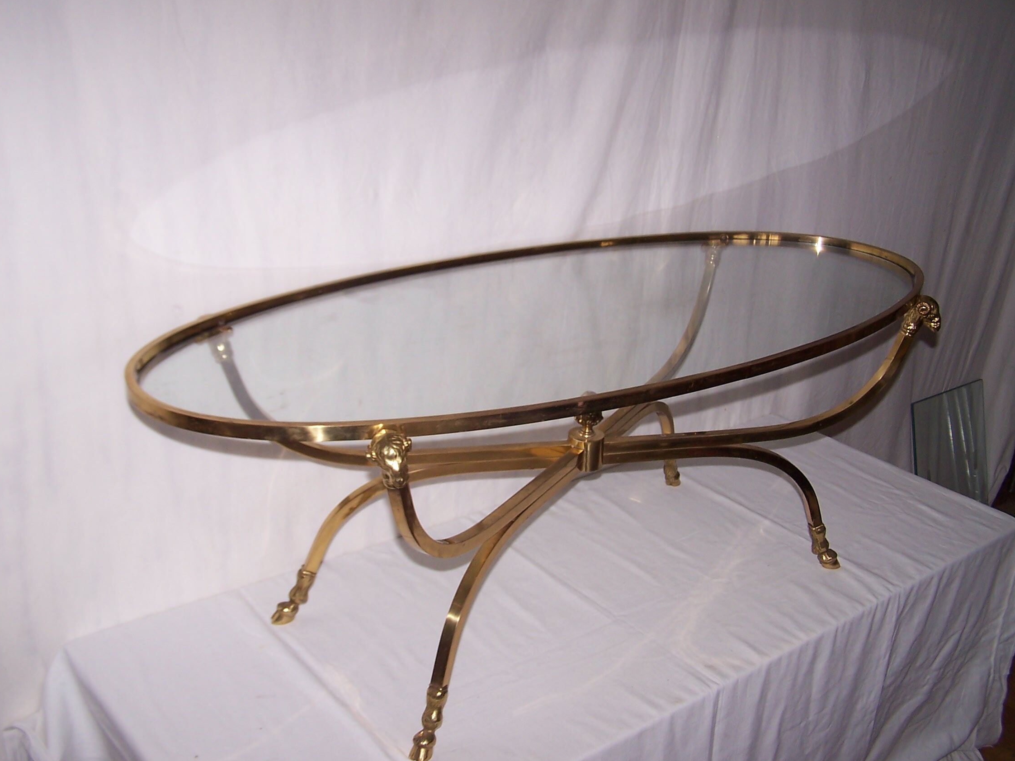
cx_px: 501
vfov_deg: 36.8
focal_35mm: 39
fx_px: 1144
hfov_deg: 47.9
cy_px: 381
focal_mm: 6.3
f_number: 2.8
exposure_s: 1/60
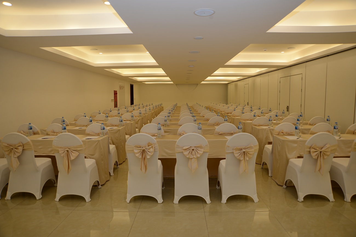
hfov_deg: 73.8
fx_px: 237
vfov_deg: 53.1
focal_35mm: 24
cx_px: 178
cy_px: 118
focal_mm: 24
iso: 200
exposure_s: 1/60
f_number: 5.6
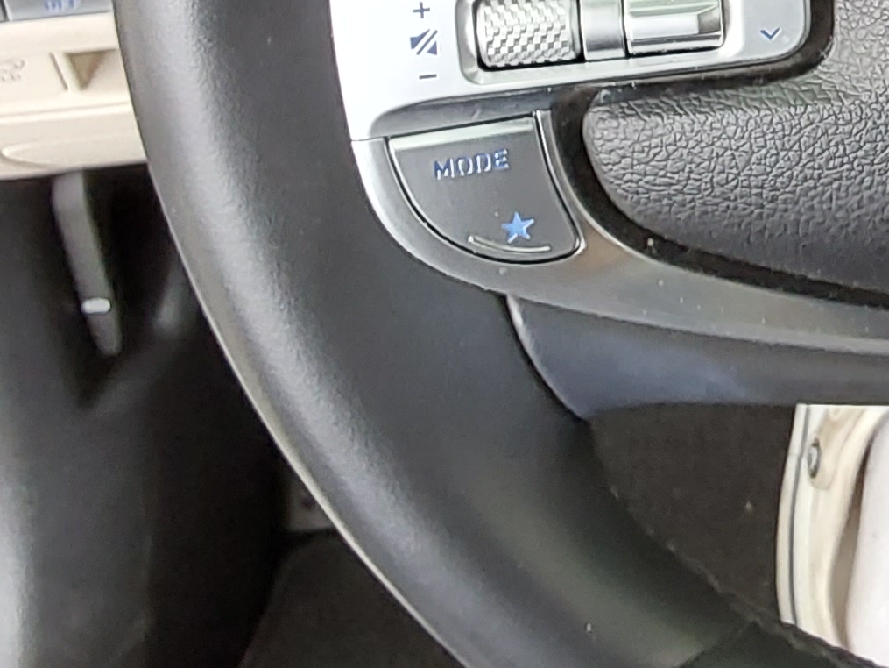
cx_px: 997
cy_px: -243
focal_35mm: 90
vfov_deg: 15.5
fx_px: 2312
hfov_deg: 20.7
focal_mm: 2.91
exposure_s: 1/60
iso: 320
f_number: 1.9
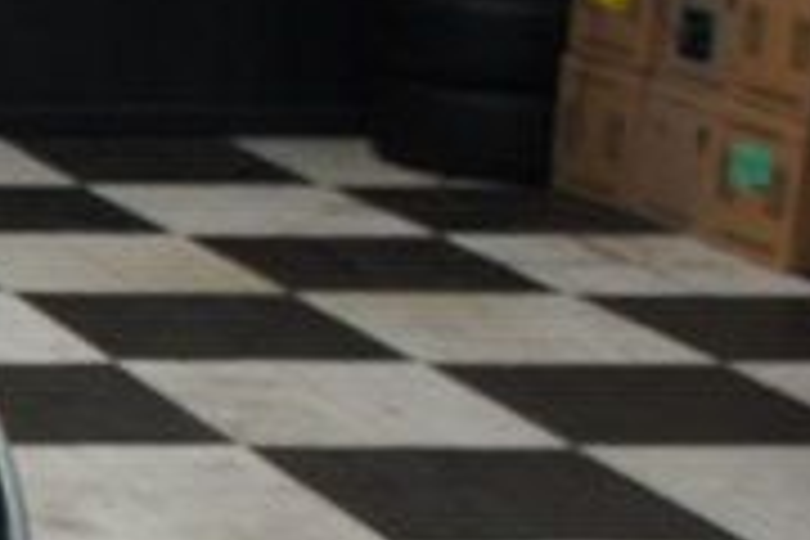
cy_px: 423
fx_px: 3465
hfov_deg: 10.7
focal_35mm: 154
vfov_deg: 8.9
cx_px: -1318
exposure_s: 1/40
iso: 200
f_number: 4
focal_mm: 18
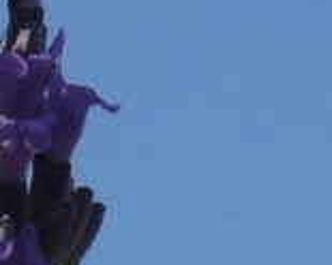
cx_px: -274
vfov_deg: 2.6
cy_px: 160
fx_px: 5837
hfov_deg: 3.2
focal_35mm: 594
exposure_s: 1/500
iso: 100
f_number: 5.4
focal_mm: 26.3
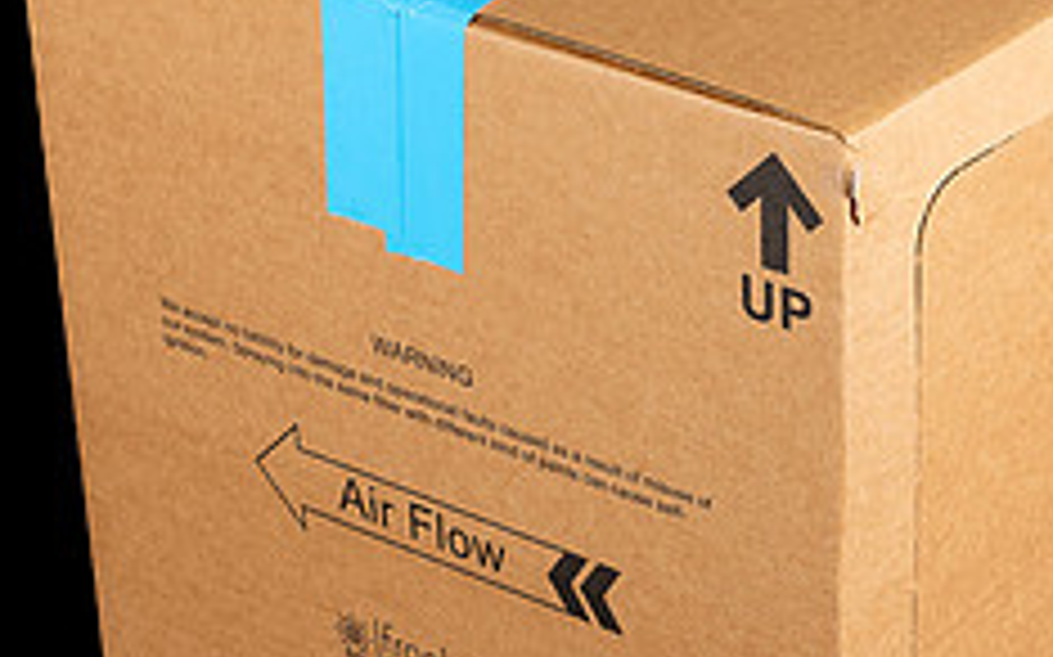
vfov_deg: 9.4
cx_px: 747
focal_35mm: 139
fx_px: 3987
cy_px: 277
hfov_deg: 15.0
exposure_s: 1/125
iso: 160
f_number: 8
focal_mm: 55
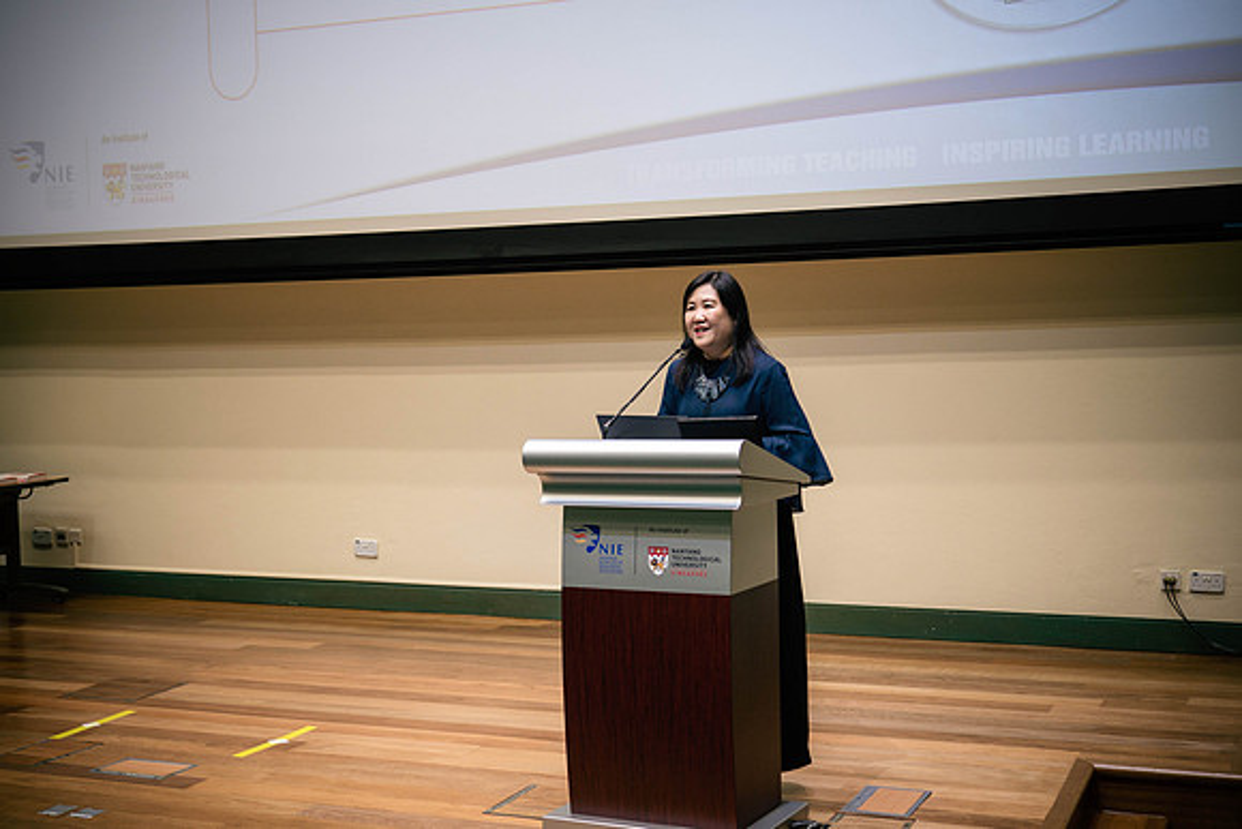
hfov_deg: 40.4
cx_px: 621
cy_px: 414
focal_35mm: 49
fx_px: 1687
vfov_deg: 27.6
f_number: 2
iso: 500
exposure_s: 1/200
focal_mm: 23
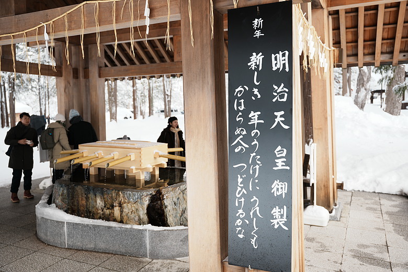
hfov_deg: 61.6
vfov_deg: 43.3
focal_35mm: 30
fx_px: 342
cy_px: 136
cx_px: 204
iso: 125
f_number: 2.8
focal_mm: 30.2
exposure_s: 1/250
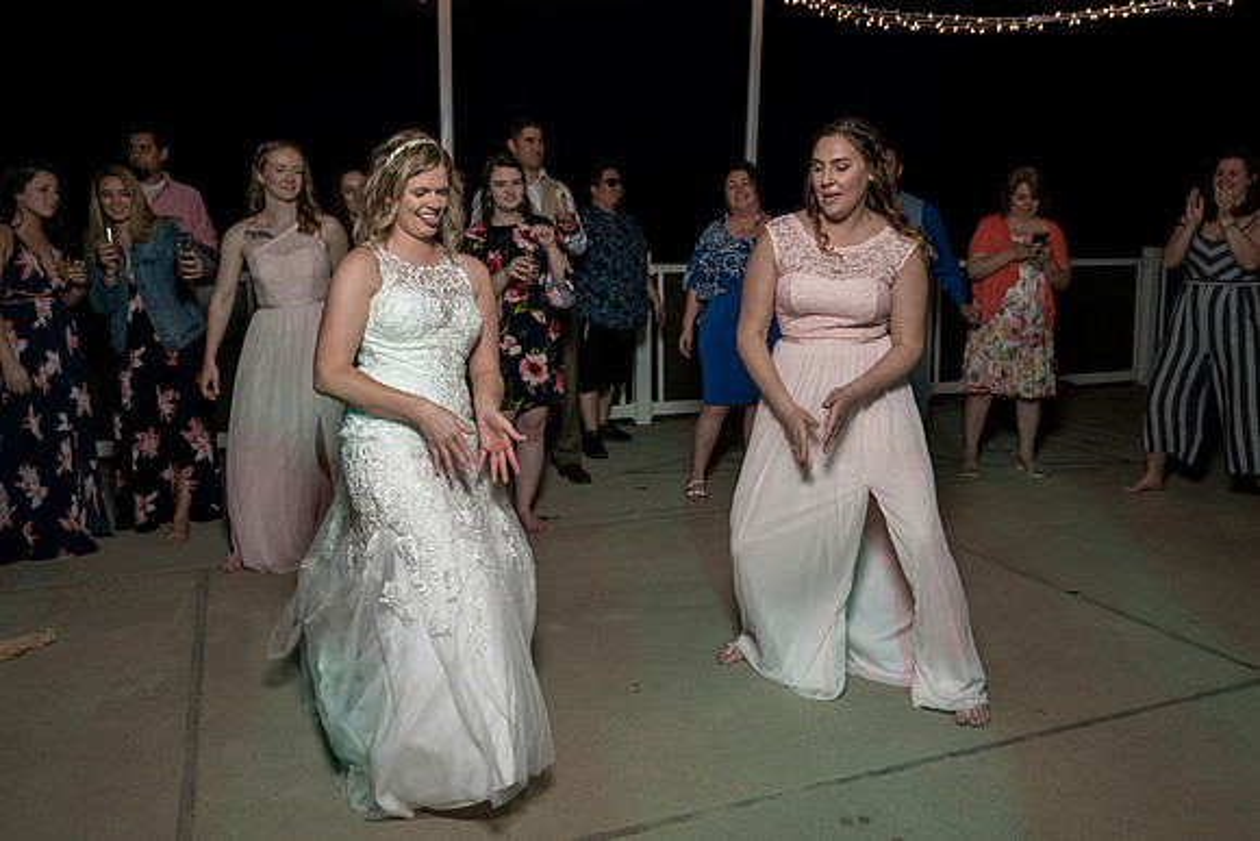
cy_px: 384
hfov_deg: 62.9
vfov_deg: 44.4
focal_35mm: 29
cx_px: 656
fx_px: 1030
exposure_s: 1/100
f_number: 5.6
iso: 2000
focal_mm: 24
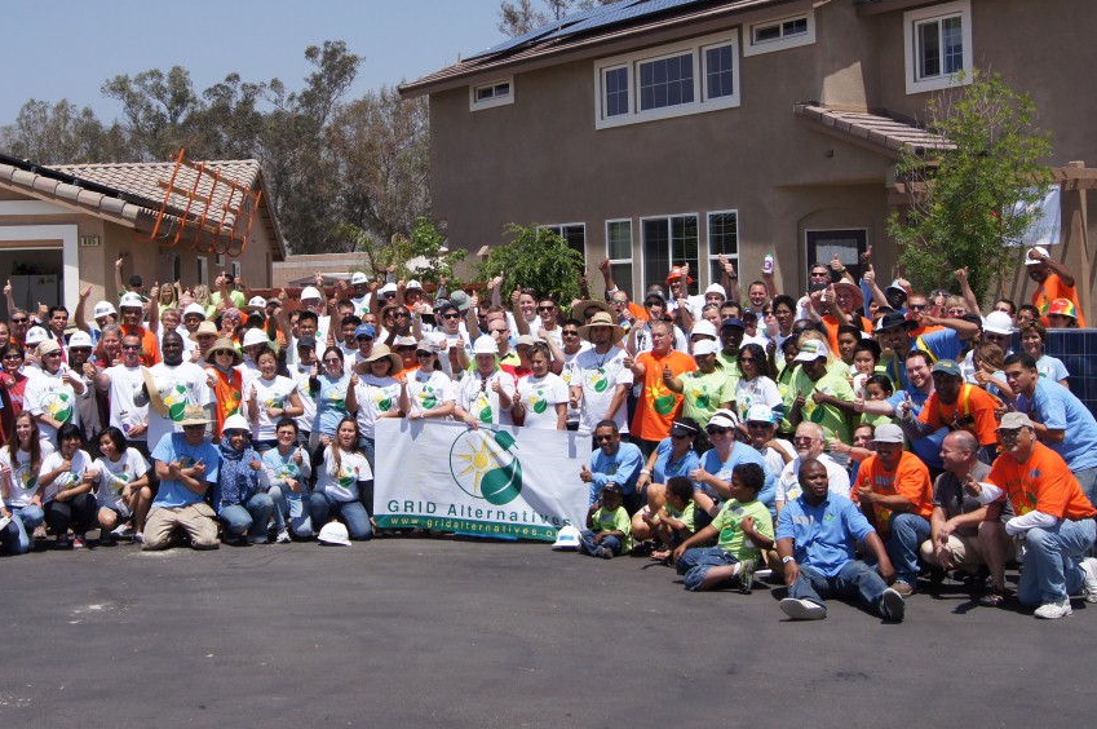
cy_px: 264
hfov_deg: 40.2
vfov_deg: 27.3
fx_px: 1491
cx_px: 451
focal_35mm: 49
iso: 100
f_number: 8
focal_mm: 24
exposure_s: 1/400
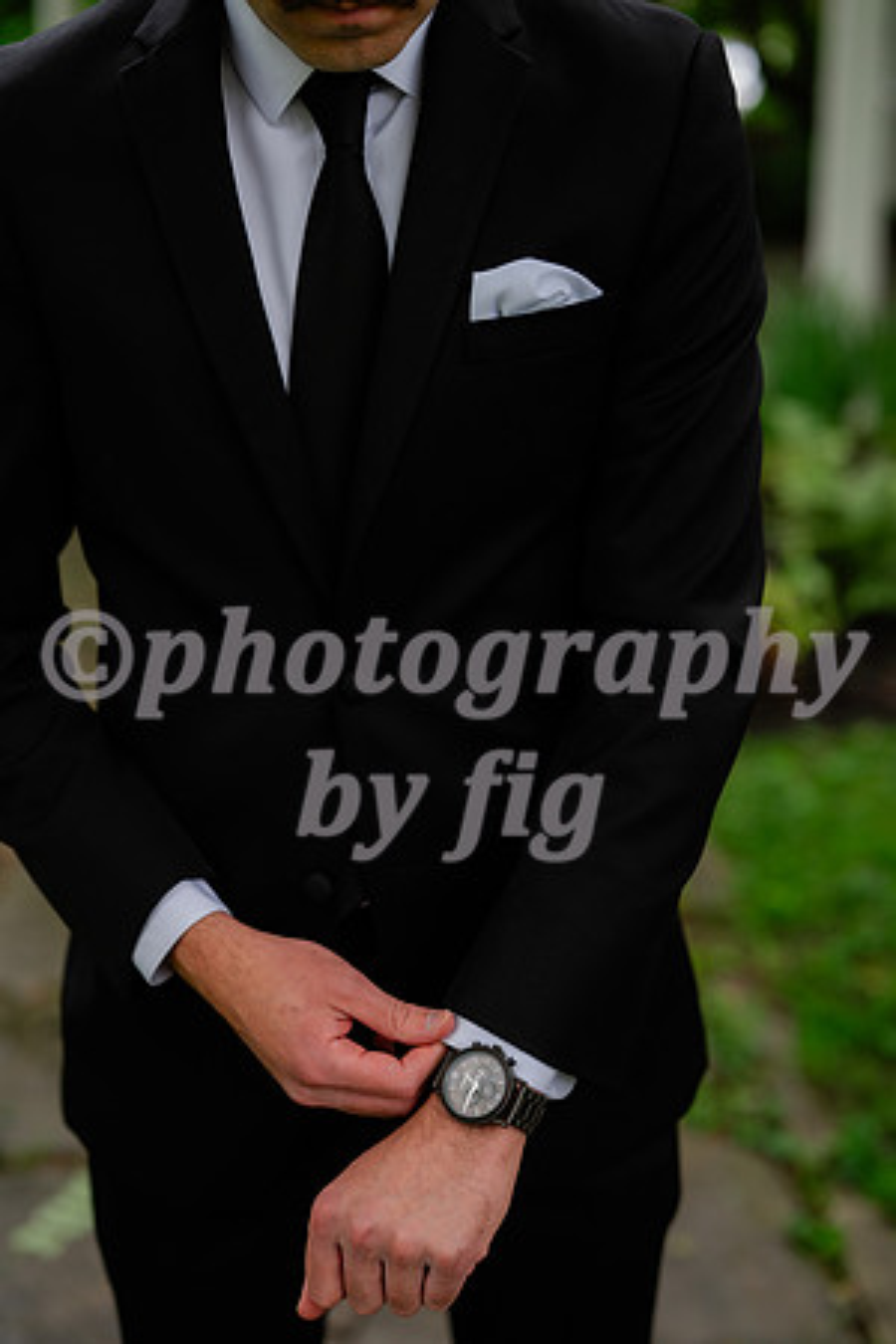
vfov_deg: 39.6
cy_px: 672
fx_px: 1867
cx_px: 448
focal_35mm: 50
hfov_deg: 27.0
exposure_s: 1/400
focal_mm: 50
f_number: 2
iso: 320
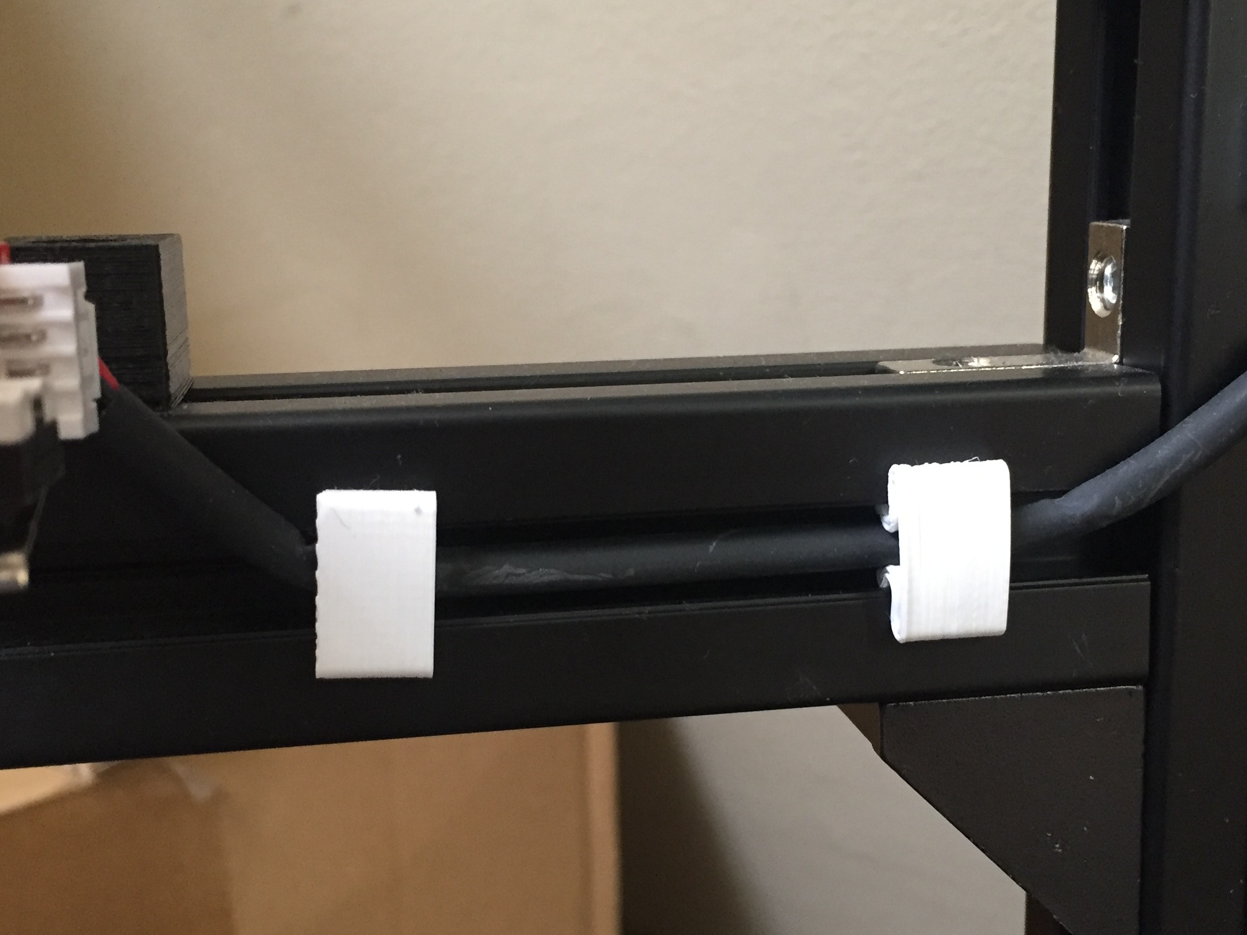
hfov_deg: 42.9
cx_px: 647
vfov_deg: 32.9
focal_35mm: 44
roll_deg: +0.7
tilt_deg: -11.5
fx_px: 1585
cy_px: 508
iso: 250
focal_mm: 4.15
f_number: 2.2
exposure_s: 1/33
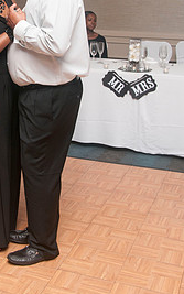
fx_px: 537
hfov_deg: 19.1
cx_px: 25
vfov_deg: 29.9
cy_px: 62
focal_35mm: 67
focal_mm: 26
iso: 400
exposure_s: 1/125
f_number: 5.6
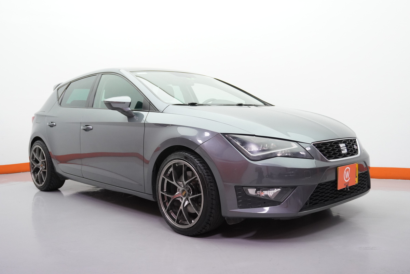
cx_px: 205
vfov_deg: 36.9
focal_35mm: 36
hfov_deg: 53.1
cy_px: 137
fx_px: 410
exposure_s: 1/250
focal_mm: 24
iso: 1250
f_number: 4.5
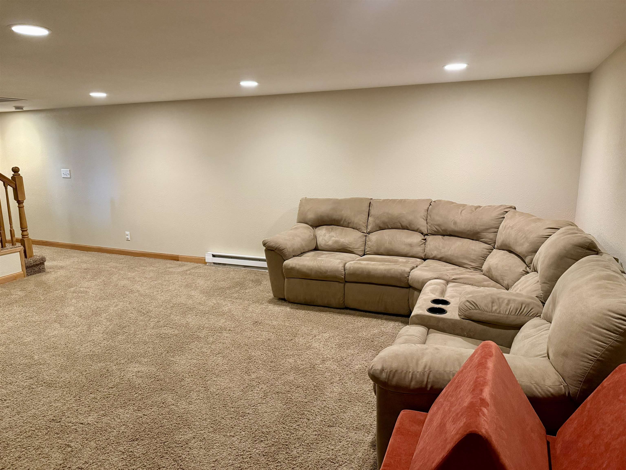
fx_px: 434
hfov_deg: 71.6
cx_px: 313
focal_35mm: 24
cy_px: 235
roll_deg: +0.5
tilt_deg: -11.2
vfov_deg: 56.8
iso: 500
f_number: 1.78
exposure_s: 1/60
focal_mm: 6.76
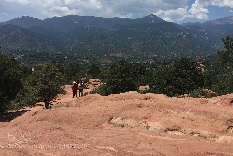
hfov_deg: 51.5
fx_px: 240
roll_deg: -1.8
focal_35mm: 37
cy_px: 53
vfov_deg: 35.6
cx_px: 140
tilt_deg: +2.0
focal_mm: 4.15
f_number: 2.2
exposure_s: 1/3968
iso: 32
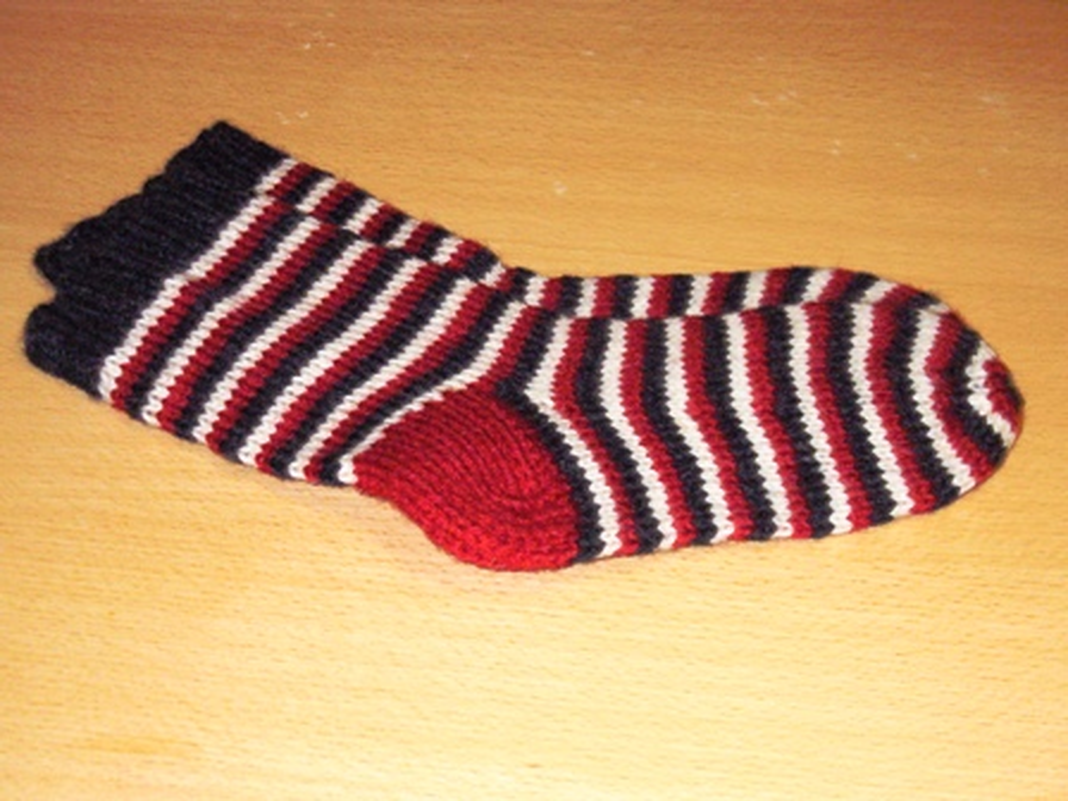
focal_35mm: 69
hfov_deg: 28.2
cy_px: 400
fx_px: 2129
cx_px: 534
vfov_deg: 21.3
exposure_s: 1/30
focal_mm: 11.4
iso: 400
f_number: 3.2
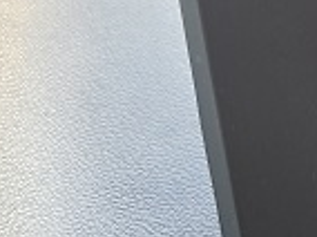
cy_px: 199
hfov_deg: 12.2
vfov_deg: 11.3
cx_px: 752
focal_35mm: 130
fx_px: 1188
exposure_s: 1/180
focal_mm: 6.5
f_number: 1.4
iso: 64
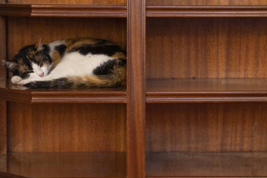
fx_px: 801
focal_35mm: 108
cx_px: 135
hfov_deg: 18.9
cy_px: 91
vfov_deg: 12.7
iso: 500
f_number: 2.8
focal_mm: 70
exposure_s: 1/50
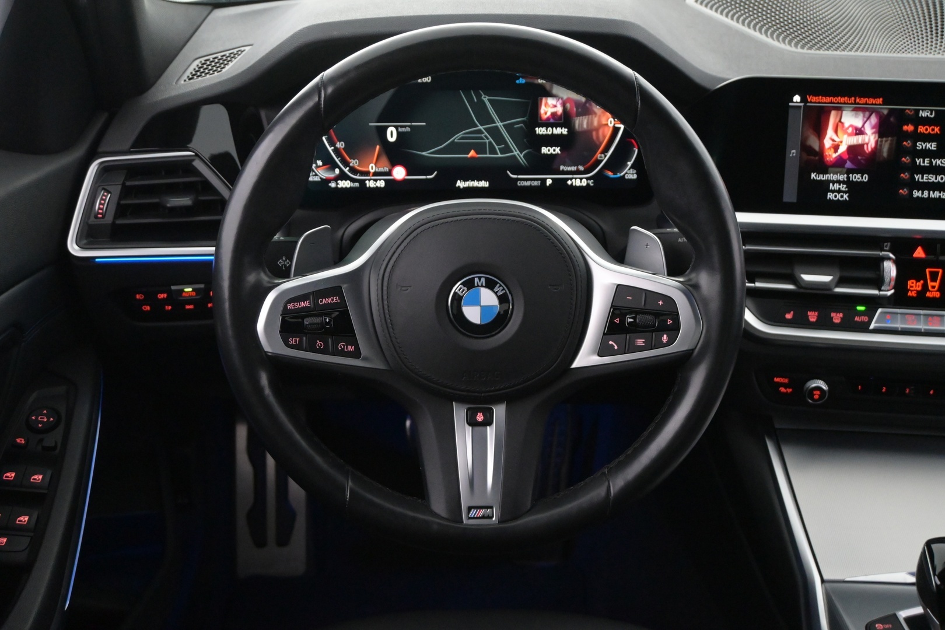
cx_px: 472
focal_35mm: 44
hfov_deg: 45.0
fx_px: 1142
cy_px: 315
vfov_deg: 30.8
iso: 5000
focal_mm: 29
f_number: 4.8
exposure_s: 1/50
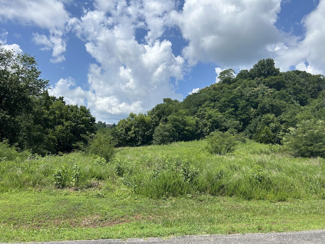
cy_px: 122
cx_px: 162
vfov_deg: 53.1
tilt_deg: +7.1
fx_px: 244
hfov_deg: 67.3
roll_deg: -2.9
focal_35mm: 26
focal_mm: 5.7
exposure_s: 1/5587
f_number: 1.5
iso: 50
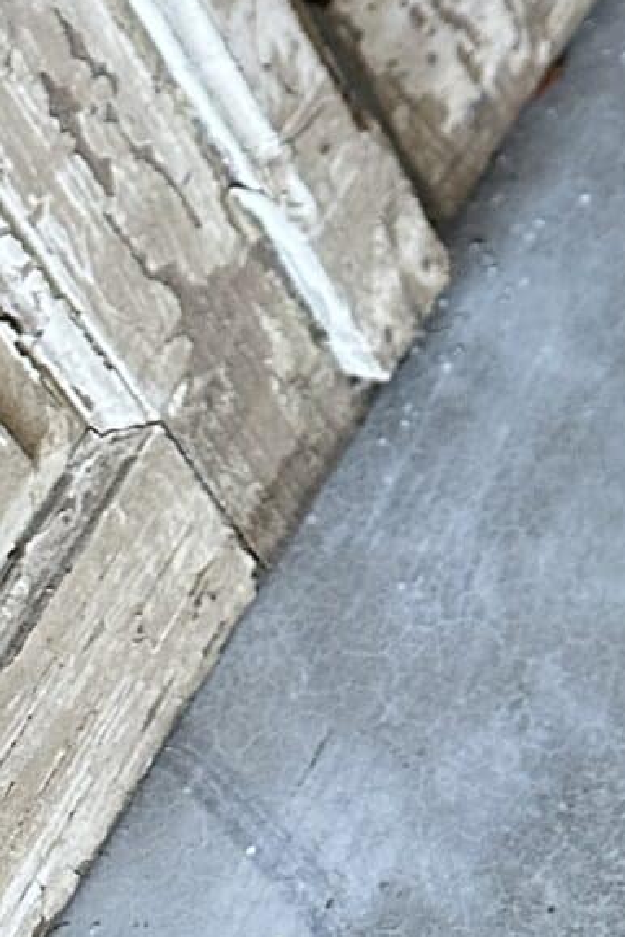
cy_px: -1051
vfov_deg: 14.5
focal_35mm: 111
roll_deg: -1.0
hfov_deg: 10.8
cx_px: 1405
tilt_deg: -39.6
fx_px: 2890
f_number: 1.78
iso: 200
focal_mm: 6.86
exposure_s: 1/100
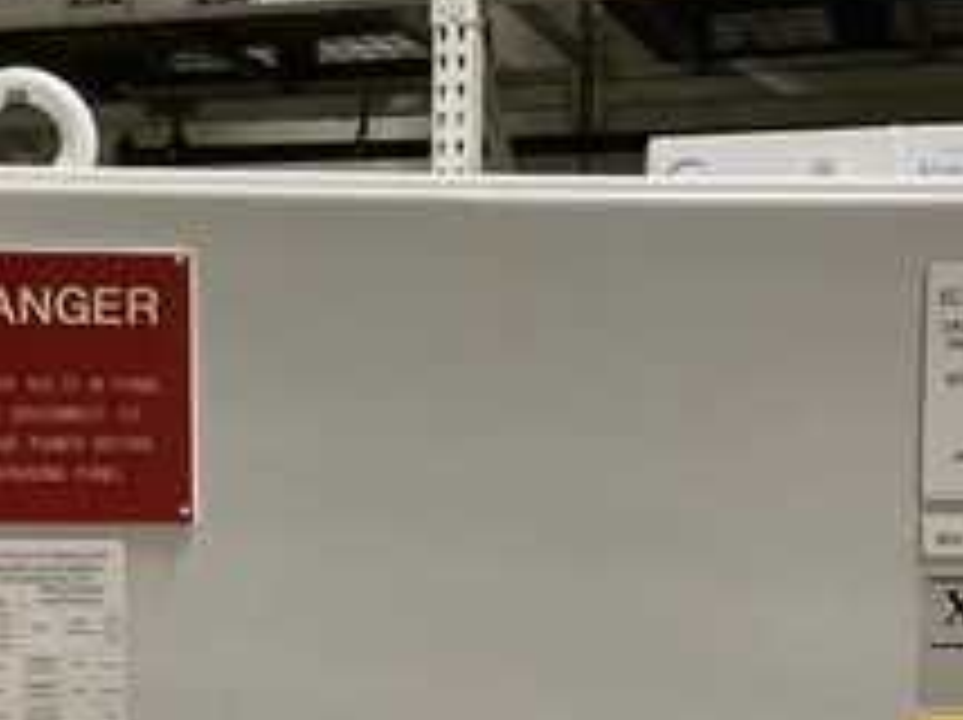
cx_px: 500
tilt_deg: -4.2
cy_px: 536
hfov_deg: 33.3
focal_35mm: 58
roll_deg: -0.6
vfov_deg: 24.9
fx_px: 1612
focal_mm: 3.3
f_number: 2.4
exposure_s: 1/30
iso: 500
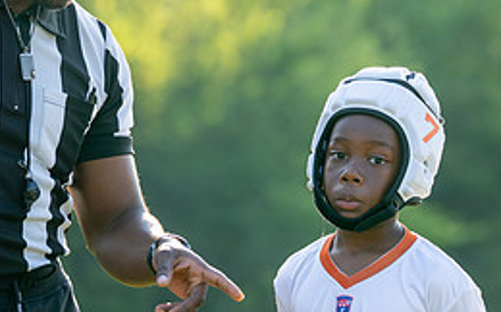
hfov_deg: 7.0
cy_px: 278
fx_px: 4093
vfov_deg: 4.4
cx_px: 307
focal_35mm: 300
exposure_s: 1/1000
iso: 200
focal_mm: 111
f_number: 2.8
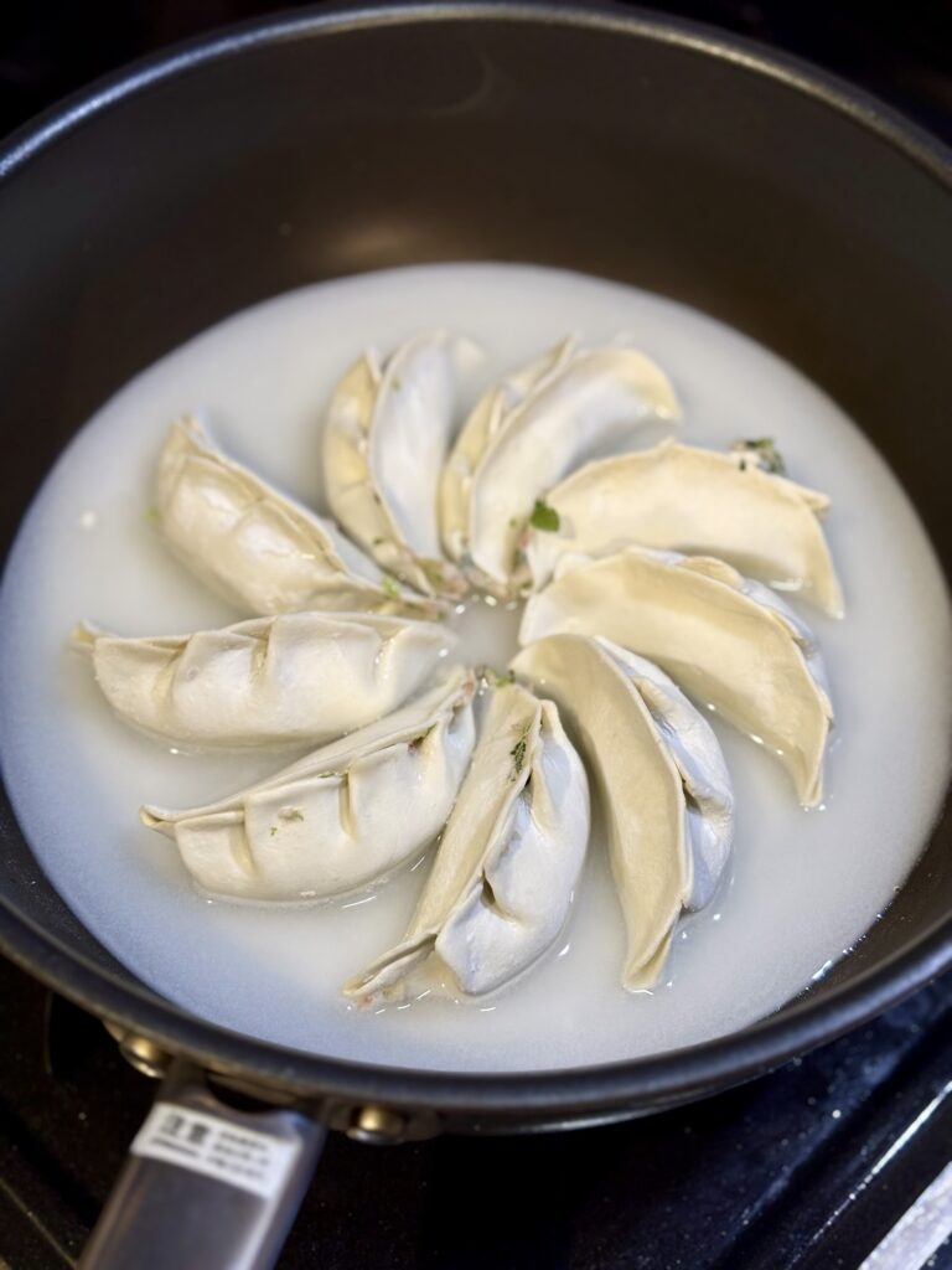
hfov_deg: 28.0
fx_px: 1907
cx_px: 476
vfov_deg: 36.8
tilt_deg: -57.8
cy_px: 635
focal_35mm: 52
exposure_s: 1/50
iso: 40
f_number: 1.6
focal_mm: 5.96
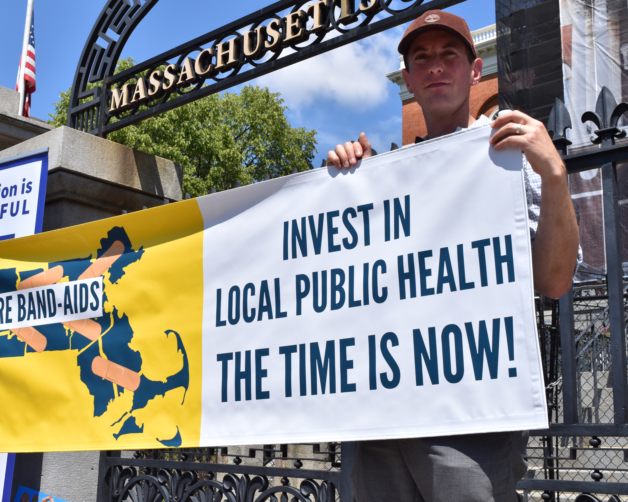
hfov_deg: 39.7
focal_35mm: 47
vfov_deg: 32.4
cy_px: 250
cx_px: 249
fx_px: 866
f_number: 11
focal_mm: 27
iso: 200
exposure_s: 1/500
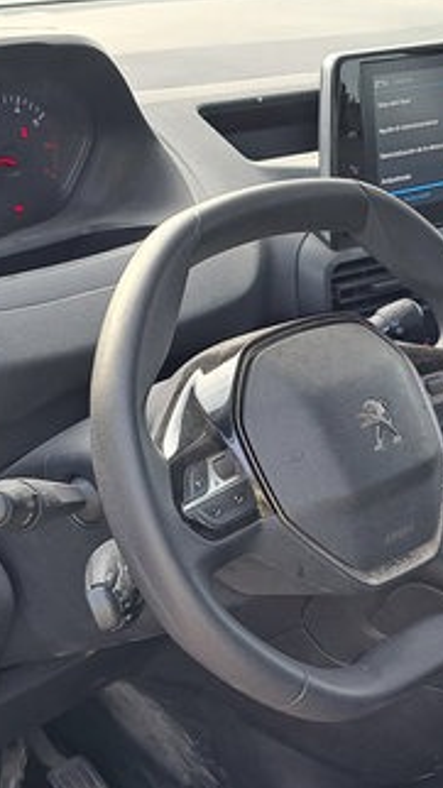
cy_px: 485
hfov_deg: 18.5
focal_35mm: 65
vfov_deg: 32.2
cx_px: 281
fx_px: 1358
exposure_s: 1/100
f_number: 1.8
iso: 50
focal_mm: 5.23
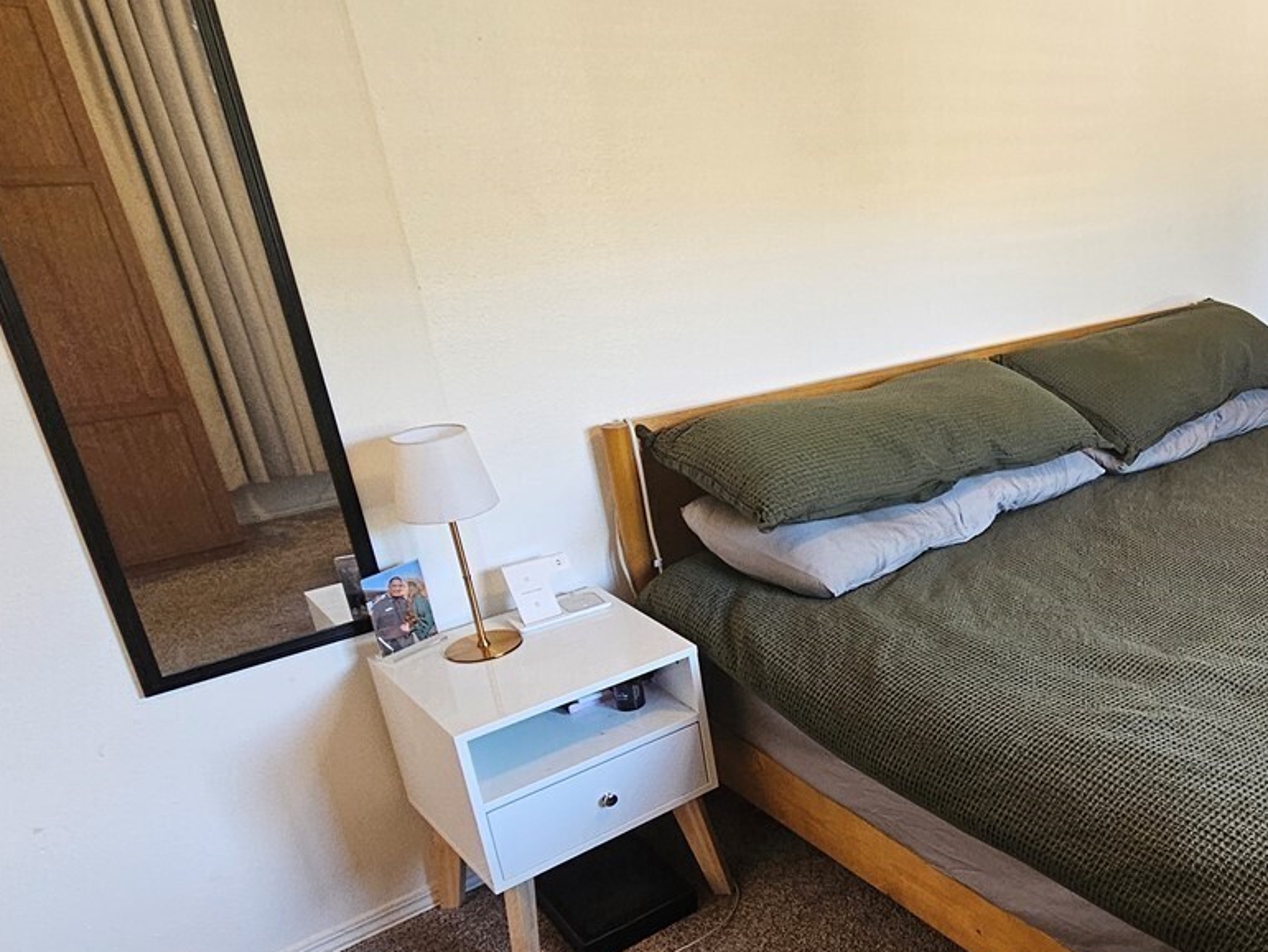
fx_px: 989
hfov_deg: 55.3
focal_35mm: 27
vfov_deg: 51.3
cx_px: 1174
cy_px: 512
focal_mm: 2.2
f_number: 2.2
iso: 250
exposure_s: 1/60
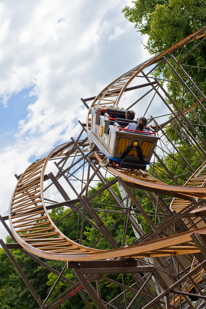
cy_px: 154
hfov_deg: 20.6
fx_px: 567
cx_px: 103
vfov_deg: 30.5
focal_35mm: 66
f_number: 8
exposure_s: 1/500
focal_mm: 66
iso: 200
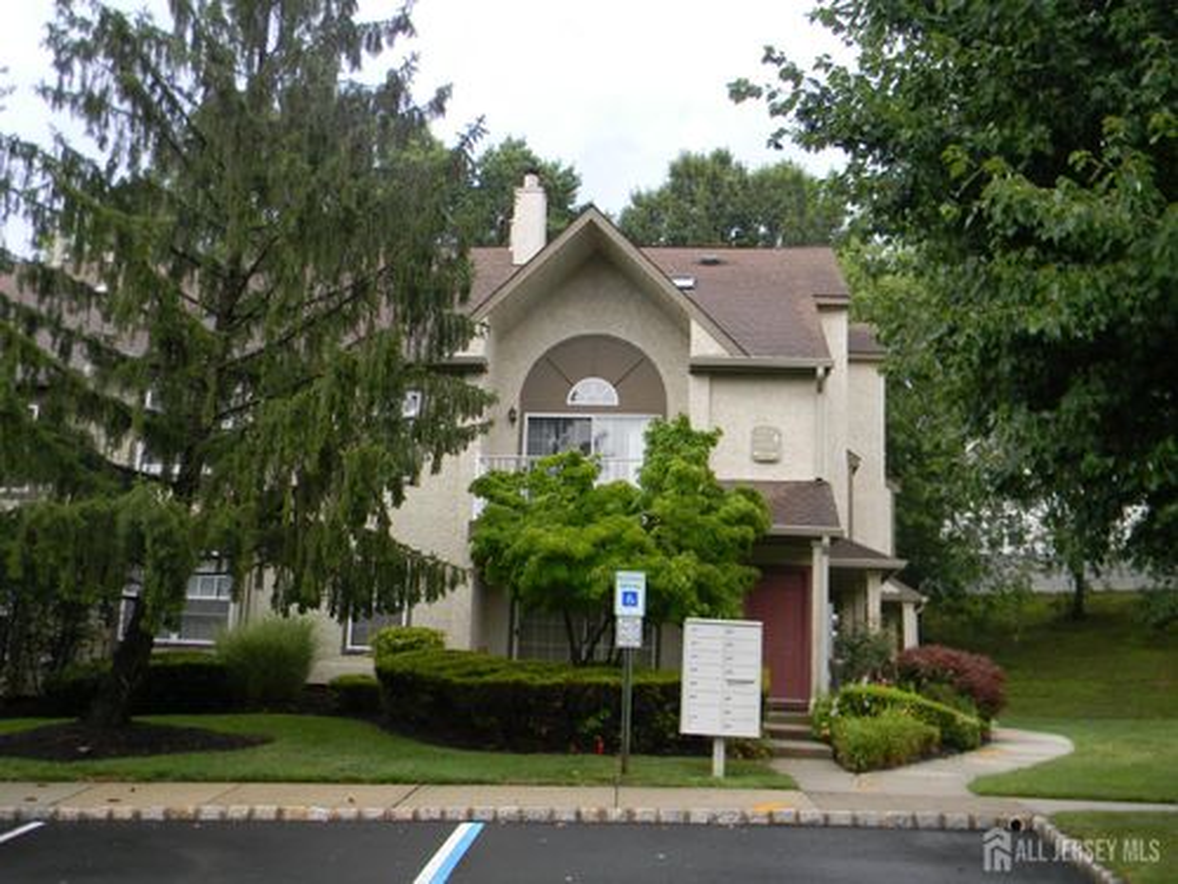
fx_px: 1225
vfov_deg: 39.7
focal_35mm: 36
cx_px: 589
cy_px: 442
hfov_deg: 51.4
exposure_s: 1/237
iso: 80
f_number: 3.7
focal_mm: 6.4
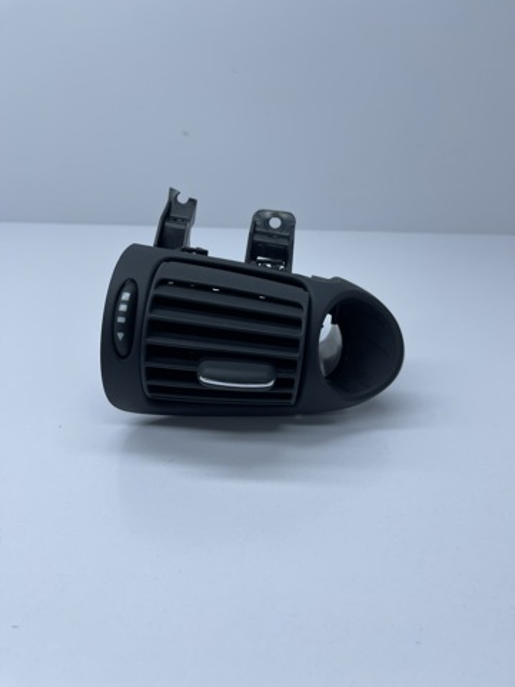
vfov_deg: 69.4
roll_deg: +2.0
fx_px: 496
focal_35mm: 25
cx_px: 258
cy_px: 344
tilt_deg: -27.4
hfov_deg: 54.9
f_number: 1.6
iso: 32
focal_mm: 5.1
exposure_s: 1/1339
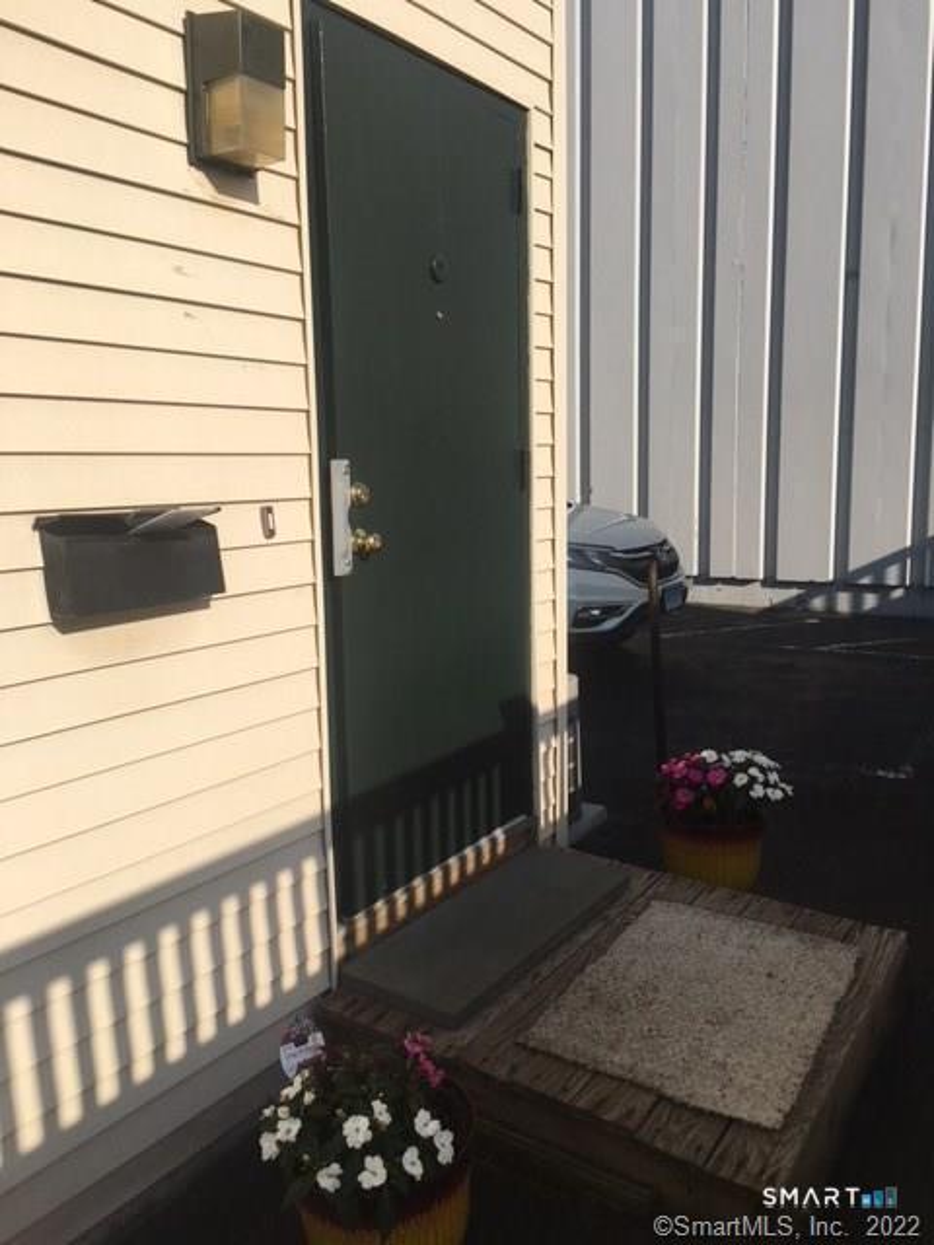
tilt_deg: -8.3
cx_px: 467
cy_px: 622
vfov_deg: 61.7
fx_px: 1043
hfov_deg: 48.2
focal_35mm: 29
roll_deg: +1.9
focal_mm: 4.15
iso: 25
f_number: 2.2
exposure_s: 1/2404
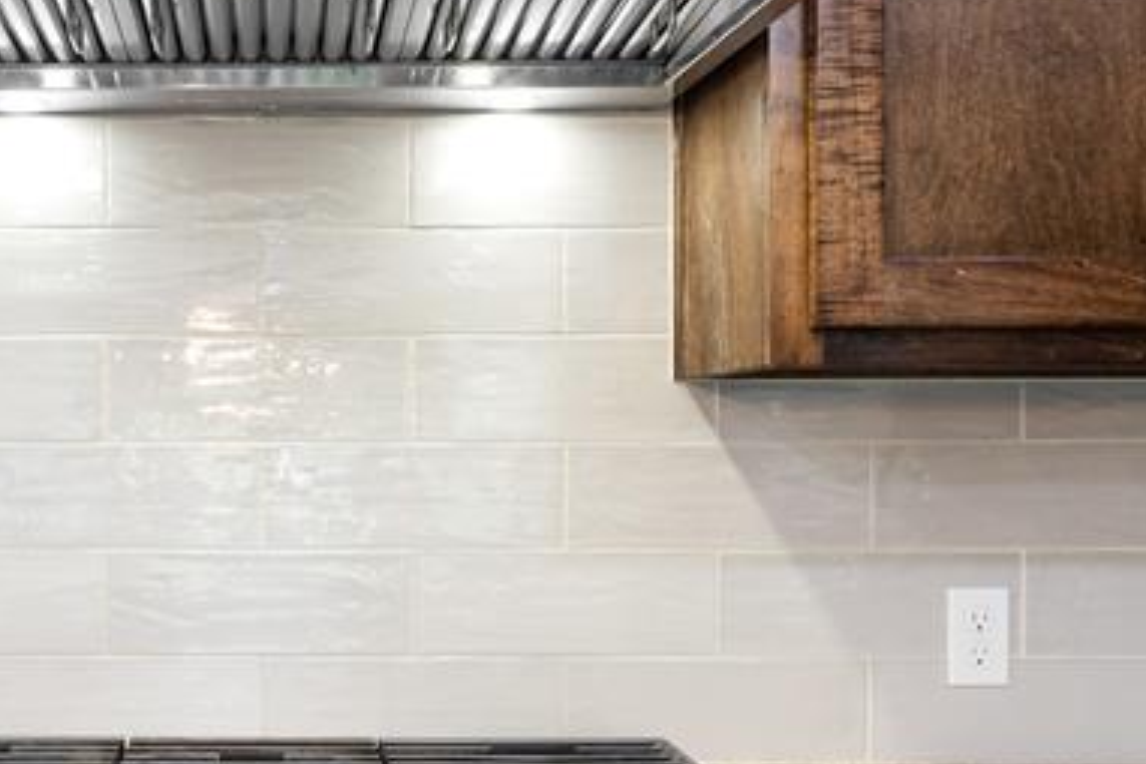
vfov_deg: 31.2
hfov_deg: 43.6
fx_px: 1369
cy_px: 403
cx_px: 256
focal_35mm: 43
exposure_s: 1.6
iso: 125
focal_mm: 16
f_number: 9
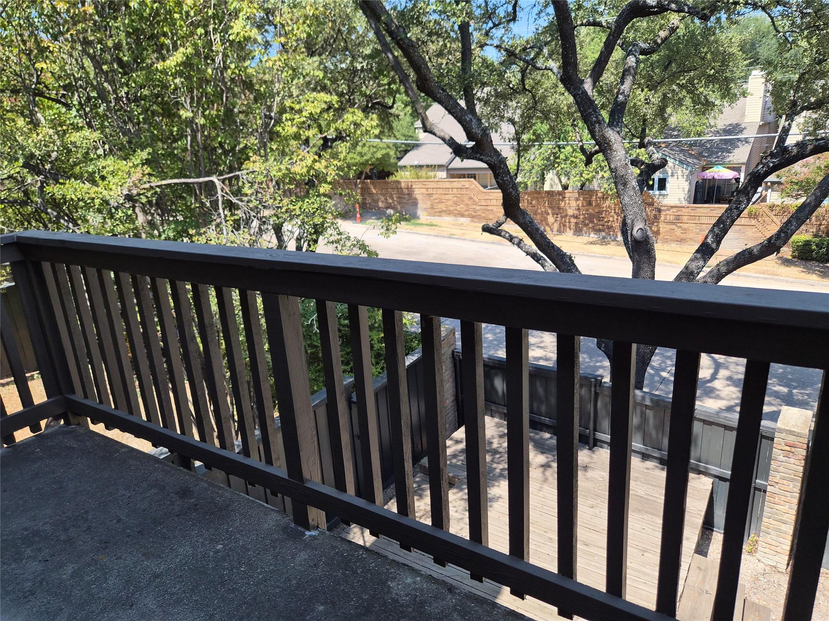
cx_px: 414
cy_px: 310
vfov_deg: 58.9
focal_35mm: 23
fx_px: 551
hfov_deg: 73.9
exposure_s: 1/2216
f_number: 1.8
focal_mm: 5.4
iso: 80
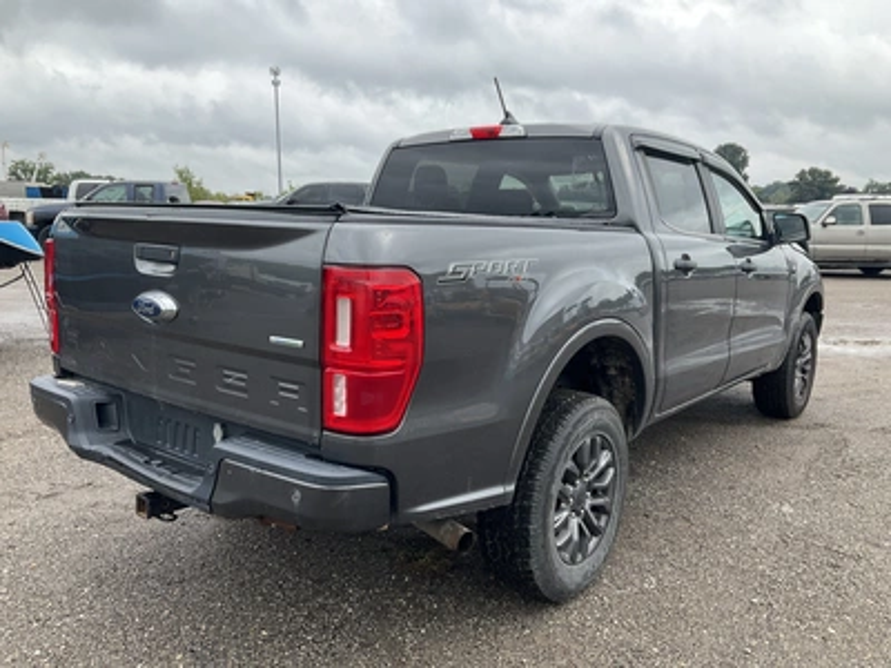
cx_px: 446
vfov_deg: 48.2
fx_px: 746
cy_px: 334
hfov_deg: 61.7
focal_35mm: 29
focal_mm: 3
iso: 25
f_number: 1.8
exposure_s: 1/380
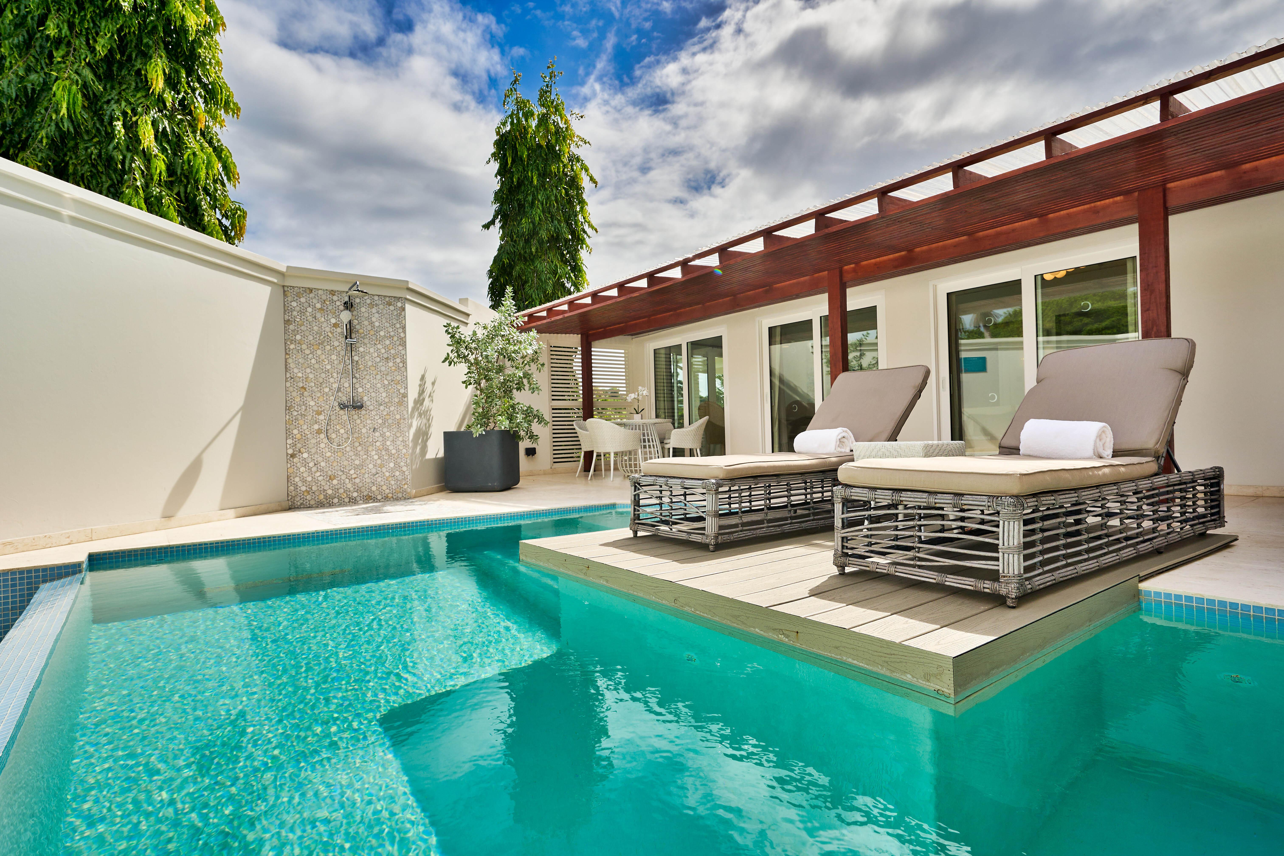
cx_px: 642
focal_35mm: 18
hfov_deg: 90.0
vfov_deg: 67.4
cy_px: 428
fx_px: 642
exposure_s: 1/1000
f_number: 8
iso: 100
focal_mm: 18
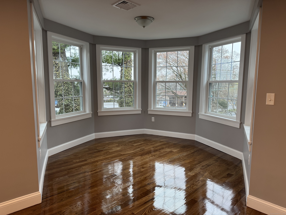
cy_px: 108
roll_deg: +0.0
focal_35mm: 24
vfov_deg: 56.8
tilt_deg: -7.6
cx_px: 143
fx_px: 198
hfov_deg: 71.6
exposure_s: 1/120
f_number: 1.78
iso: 160
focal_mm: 6.76
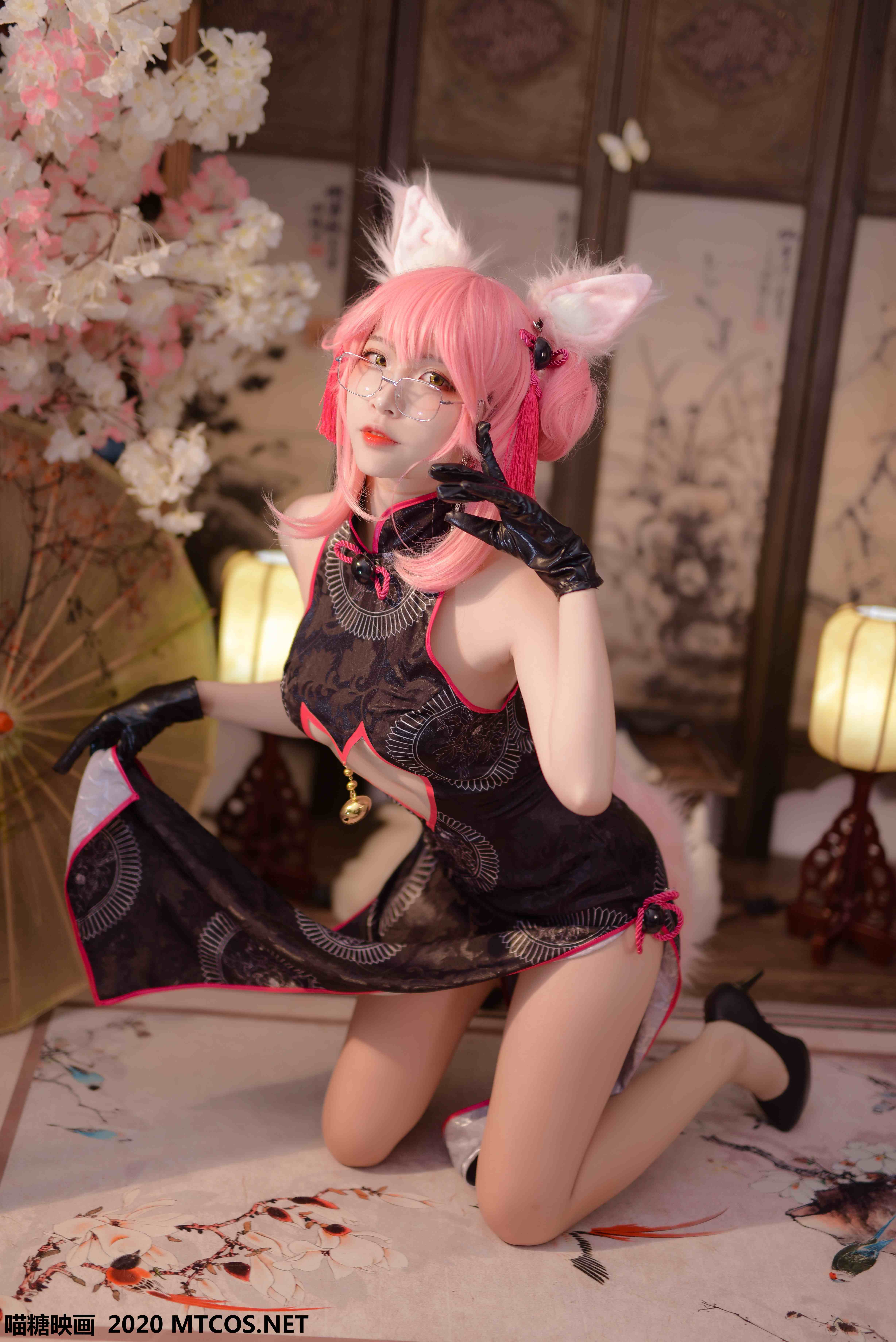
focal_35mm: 50
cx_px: 448
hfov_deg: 27.0
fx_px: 1865
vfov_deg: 39.6
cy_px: 671
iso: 100
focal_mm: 50
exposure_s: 1/200
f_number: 1.4
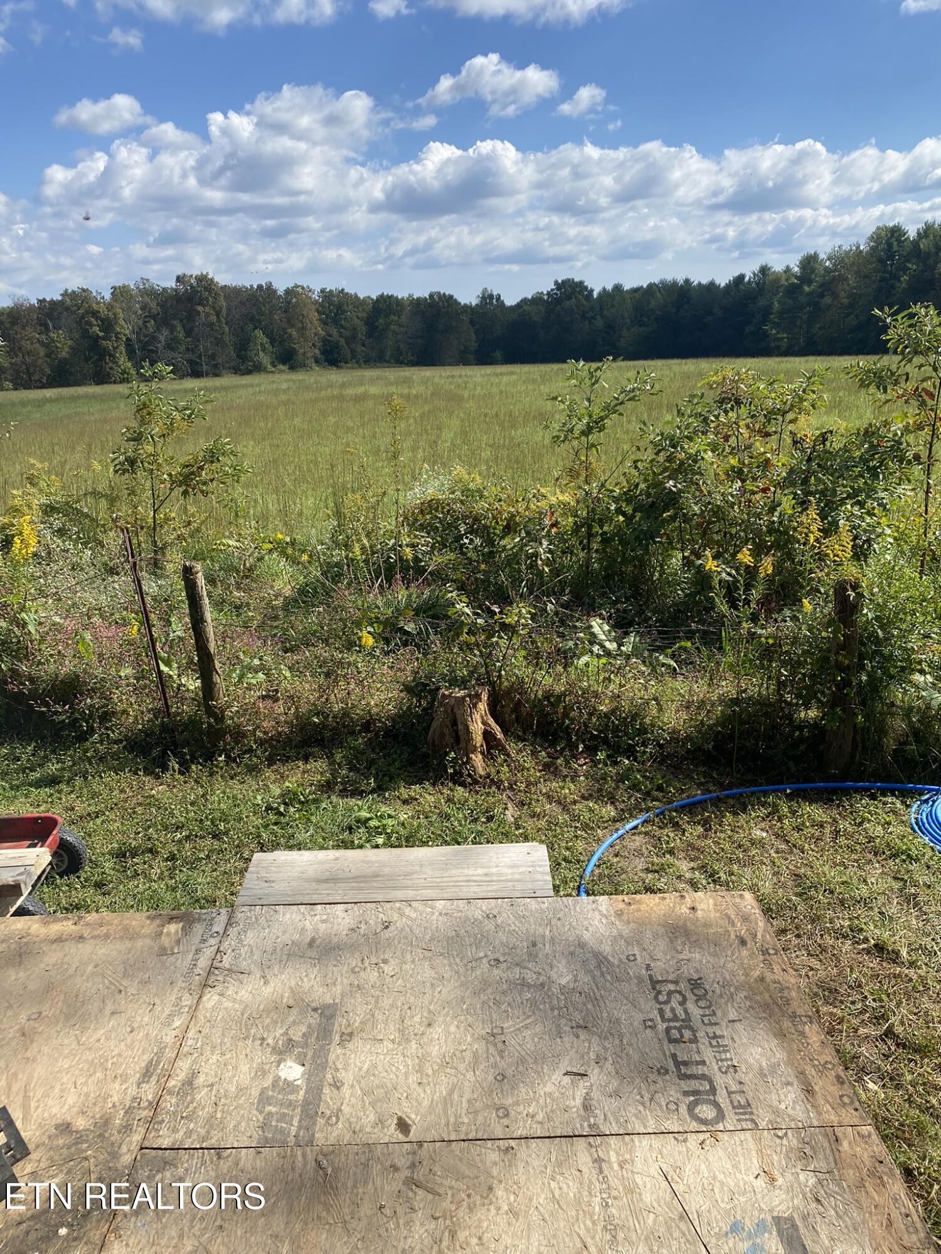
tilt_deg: -16.8
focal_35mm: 26
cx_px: 470
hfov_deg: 53.1
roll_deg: +0.8
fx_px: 942
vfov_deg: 67.3
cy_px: 627
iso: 32
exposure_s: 1/2890
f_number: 1.8
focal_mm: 4.25
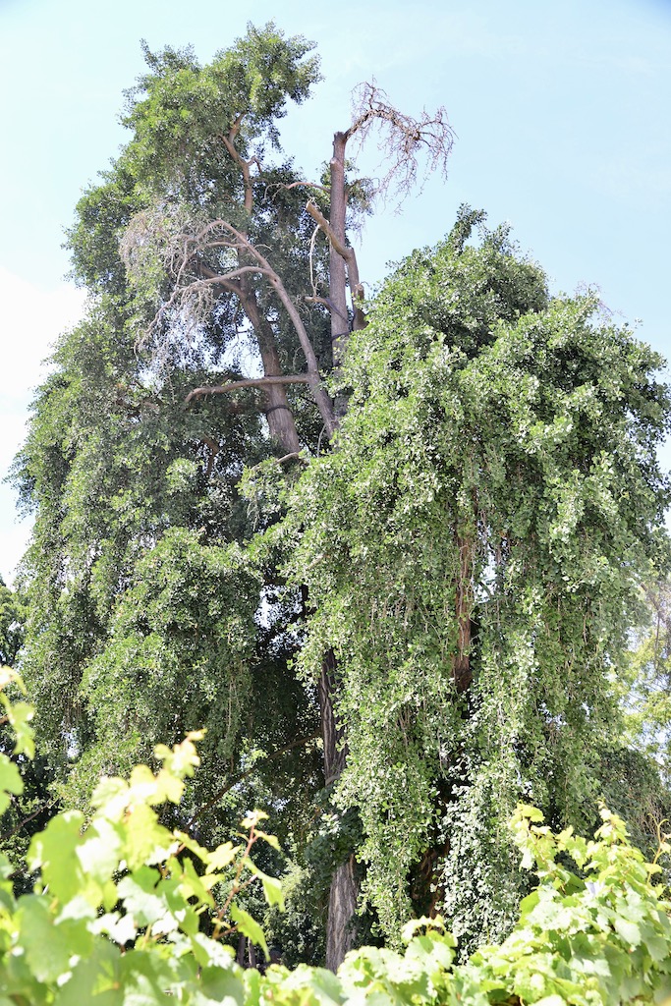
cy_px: 503
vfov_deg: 58.7
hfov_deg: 41.1
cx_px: 336
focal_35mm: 32
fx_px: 894
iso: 200
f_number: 5.6
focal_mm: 32
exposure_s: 1/125
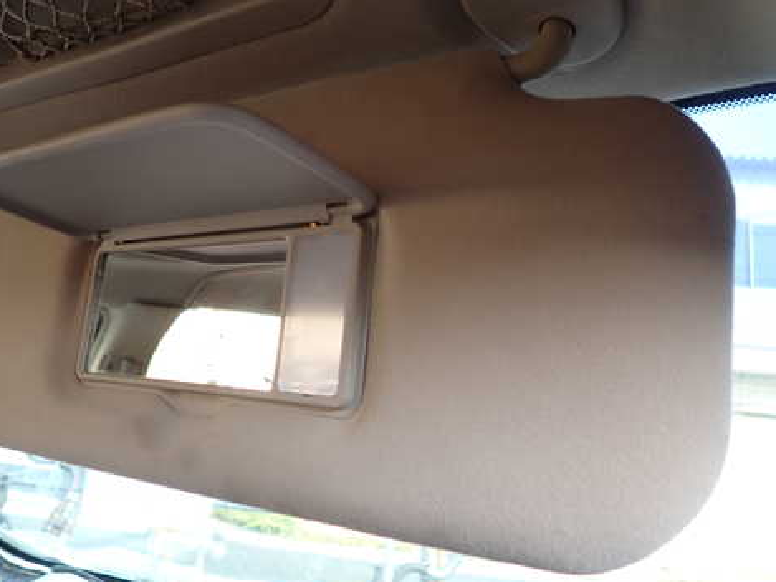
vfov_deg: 44.2
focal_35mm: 32
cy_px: 278
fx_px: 718
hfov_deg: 56.3
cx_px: 306
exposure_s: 1/60
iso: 100
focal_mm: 4.5
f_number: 2
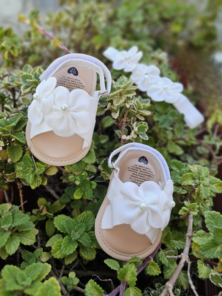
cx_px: 111
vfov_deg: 73.9
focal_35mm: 23
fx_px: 197
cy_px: 148
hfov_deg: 58.9
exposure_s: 1/100
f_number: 1.7
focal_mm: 6.3
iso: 50
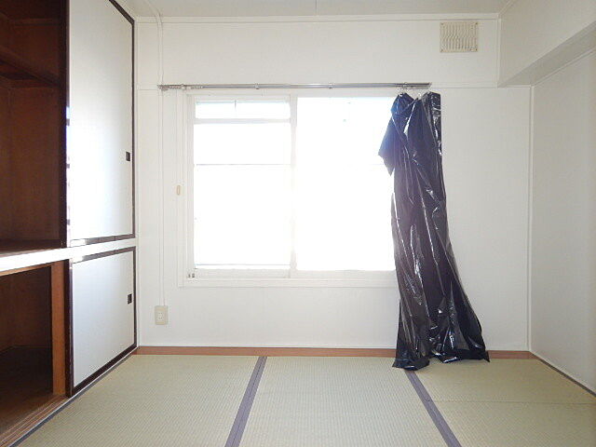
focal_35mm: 24
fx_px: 413
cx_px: 298
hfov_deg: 71.6
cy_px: 224
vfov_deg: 56.8
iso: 160
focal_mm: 4.3
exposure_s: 1/30
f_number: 2.8
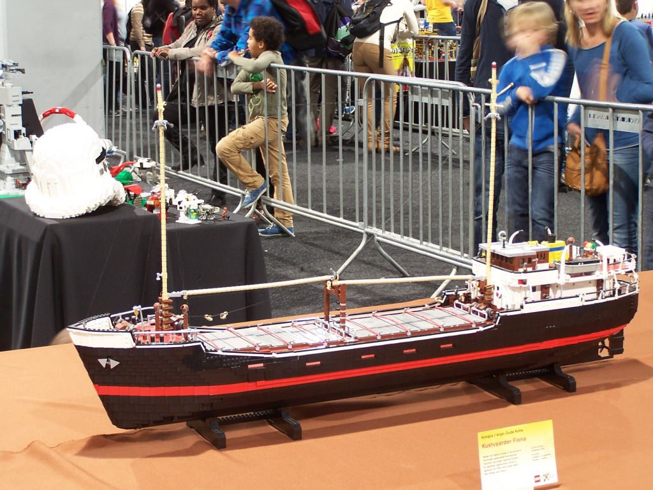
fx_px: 1415
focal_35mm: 75
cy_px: 245
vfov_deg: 19.6
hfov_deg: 26.0
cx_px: 326
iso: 80
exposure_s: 1/2
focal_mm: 12.4
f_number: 3.2
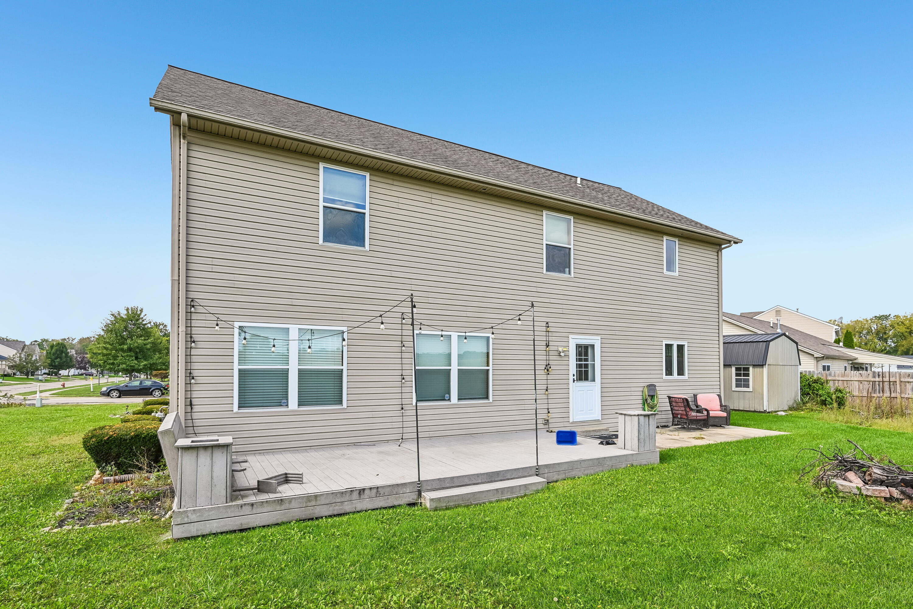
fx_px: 444
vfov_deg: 68.9
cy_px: 304
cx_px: 456
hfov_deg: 91.6
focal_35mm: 18
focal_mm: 17.5
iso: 400
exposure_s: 1/1000
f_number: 4.8
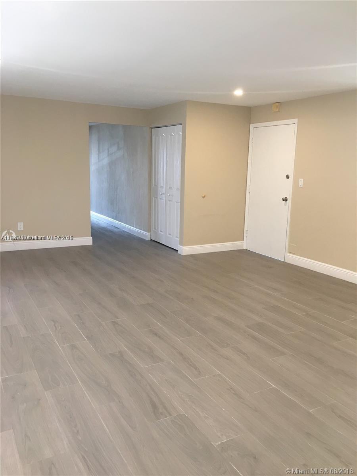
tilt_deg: -11.0
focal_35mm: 29
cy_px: 238
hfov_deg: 48.2
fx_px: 399
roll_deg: -1.4
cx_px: 178
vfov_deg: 61.7
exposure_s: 1/30
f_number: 2.2
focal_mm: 4.15
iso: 64
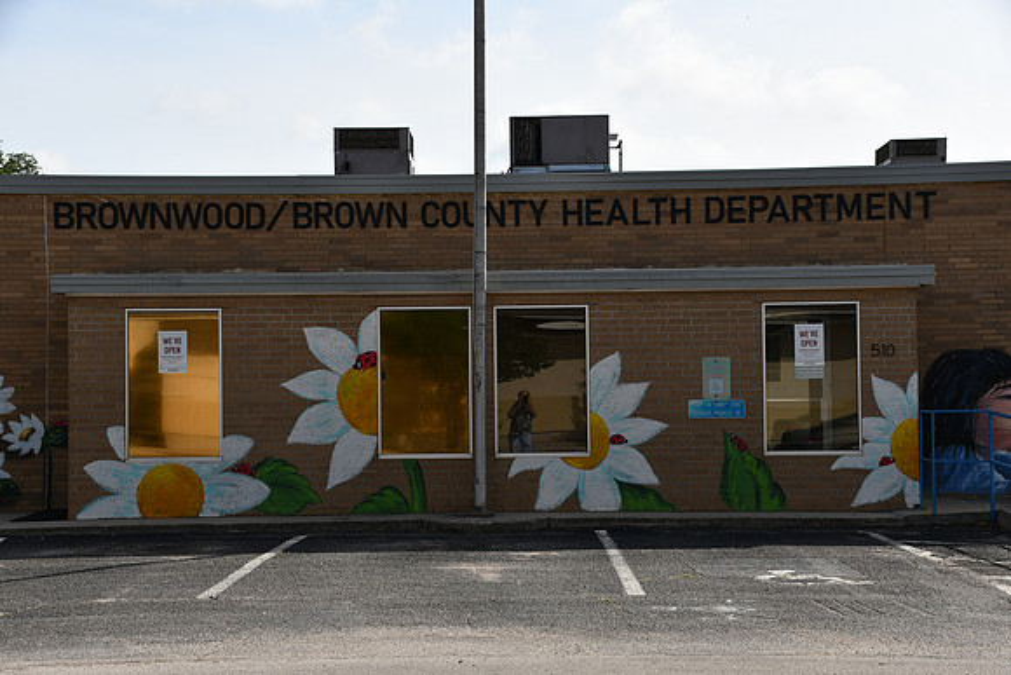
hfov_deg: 29.2
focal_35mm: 69
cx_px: 506
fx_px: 1938
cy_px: 338
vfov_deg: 19.7
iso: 100
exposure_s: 1/320
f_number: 9
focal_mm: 46
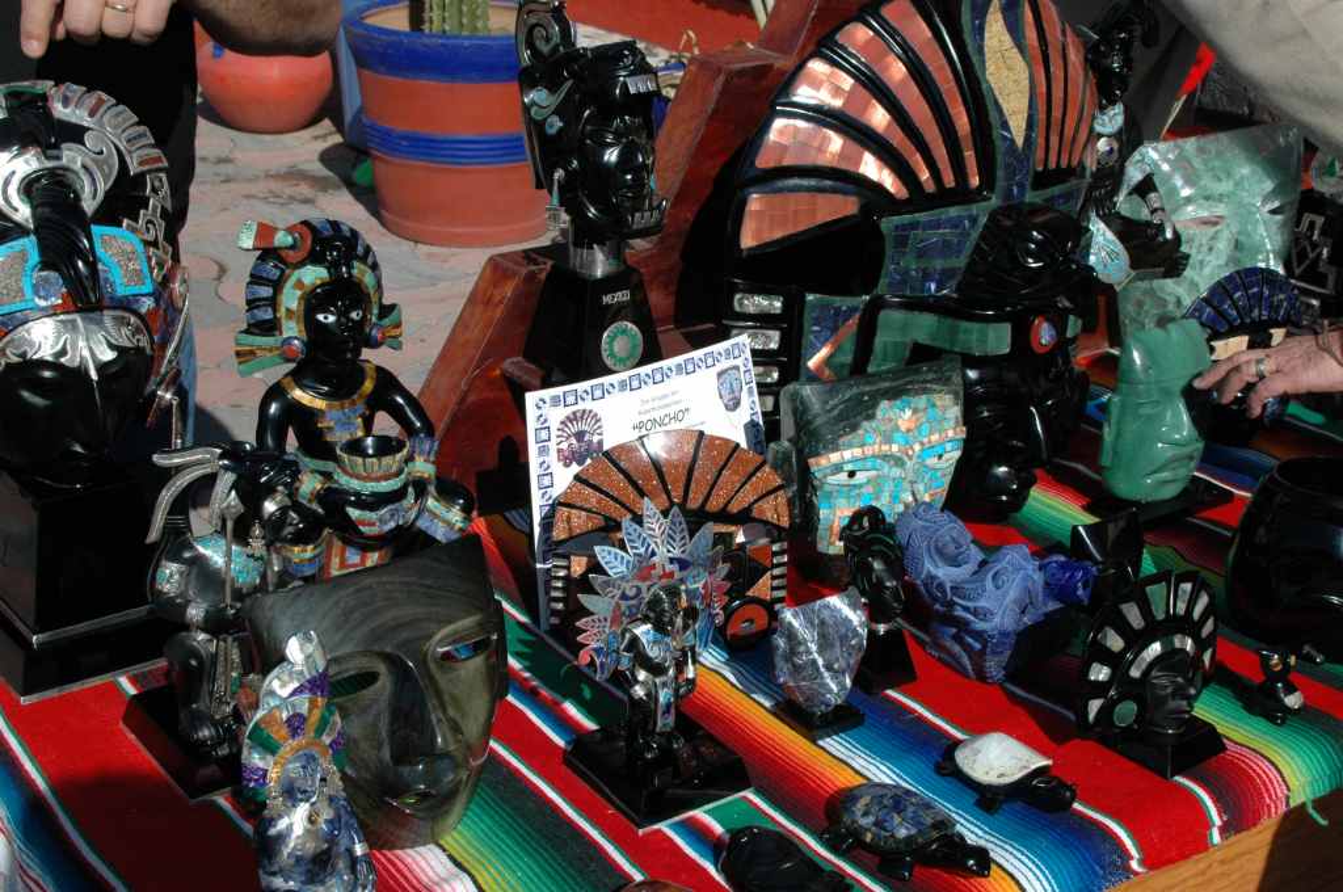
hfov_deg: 41.2
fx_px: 1788
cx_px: 672
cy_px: 446
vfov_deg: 28.0
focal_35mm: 48
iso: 400
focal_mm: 32
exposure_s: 1/500
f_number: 11
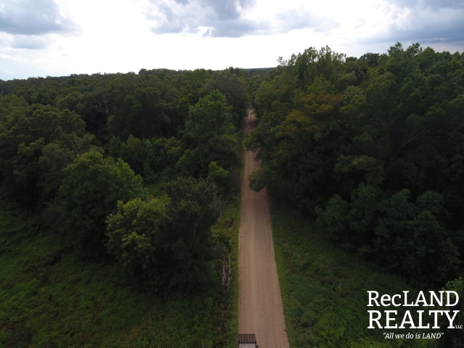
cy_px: 174
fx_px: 268
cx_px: 232
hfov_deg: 81.7
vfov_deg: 66.0
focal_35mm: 20
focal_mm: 3.61
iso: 100
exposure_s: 1/518
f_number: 2.8
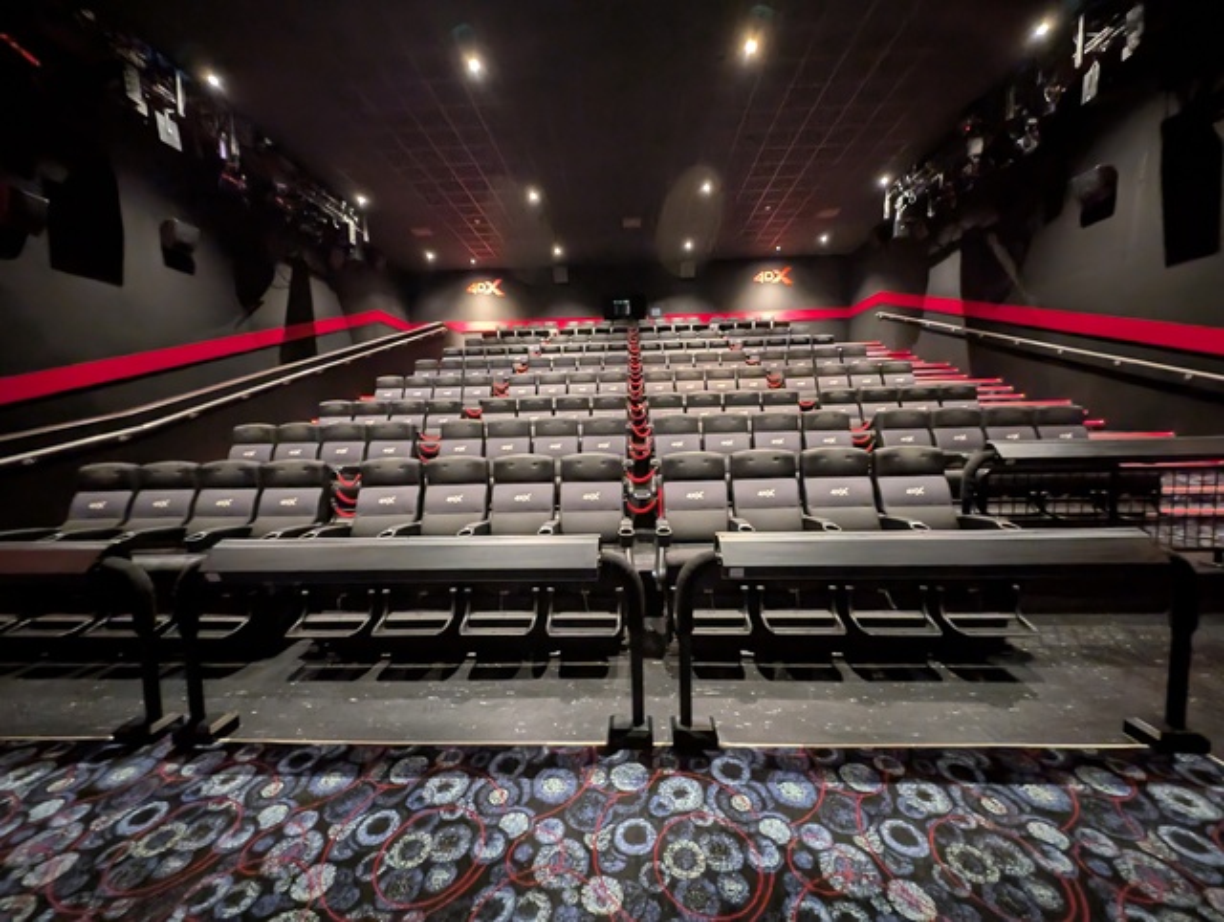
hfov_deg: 110.5
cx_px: 612
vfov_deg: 94.6
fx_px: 425
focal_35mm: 12
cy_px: 461
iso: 2110
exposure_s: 1/10
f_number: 1.95
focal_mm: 2.23
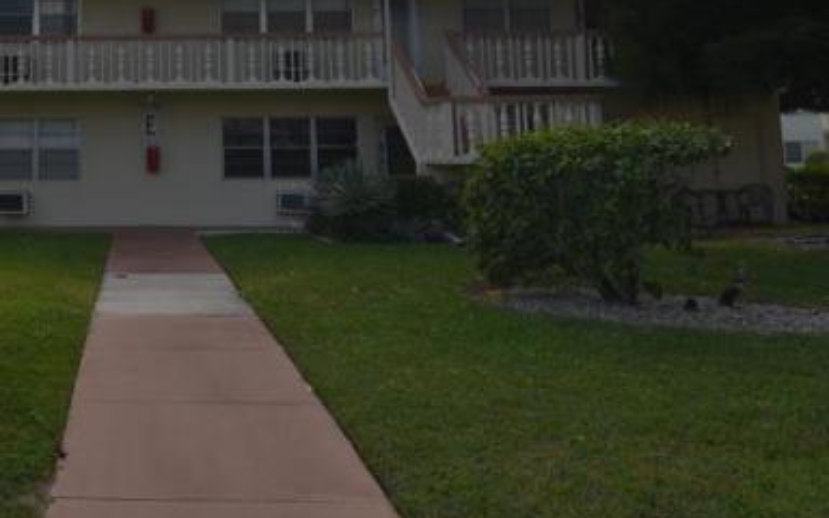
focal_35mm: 43
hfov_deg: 42.6
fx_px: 971
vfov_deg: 28.4
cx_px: 94
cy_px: 26
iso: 100
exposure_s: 1/200
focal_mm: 15
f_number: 10
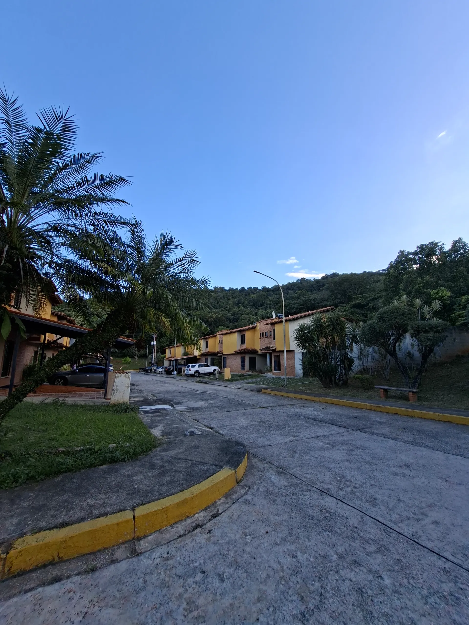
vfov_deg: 106.2
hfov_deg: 89.9
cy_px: 312
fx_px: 235
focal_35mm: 13
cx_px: 234
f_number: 2.2
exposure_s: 1/466
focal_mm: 1.74
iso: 40
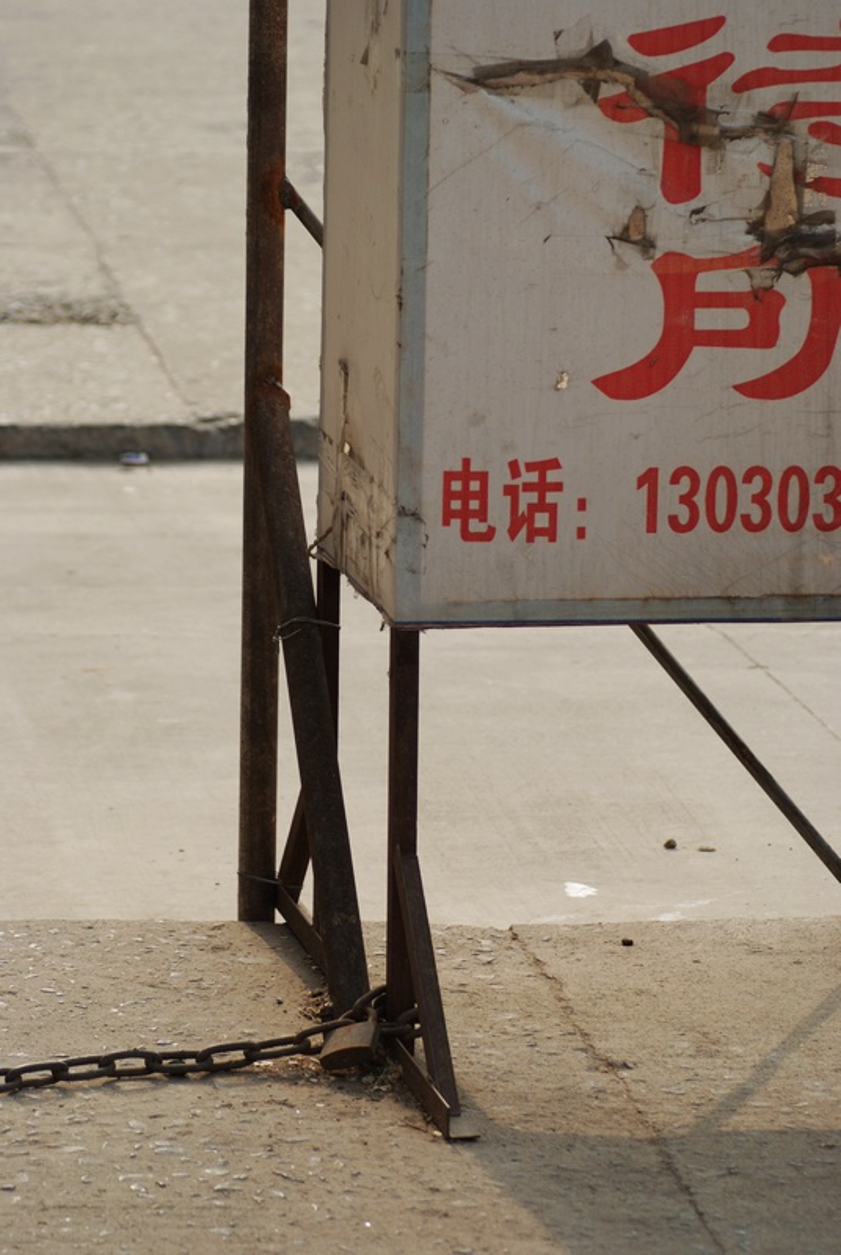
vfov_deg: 13.7
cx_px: 420
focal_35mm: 150
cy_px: 628
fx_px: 5238
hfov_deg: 9.2
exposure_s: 1/640
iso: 200
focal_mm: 100
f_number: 5
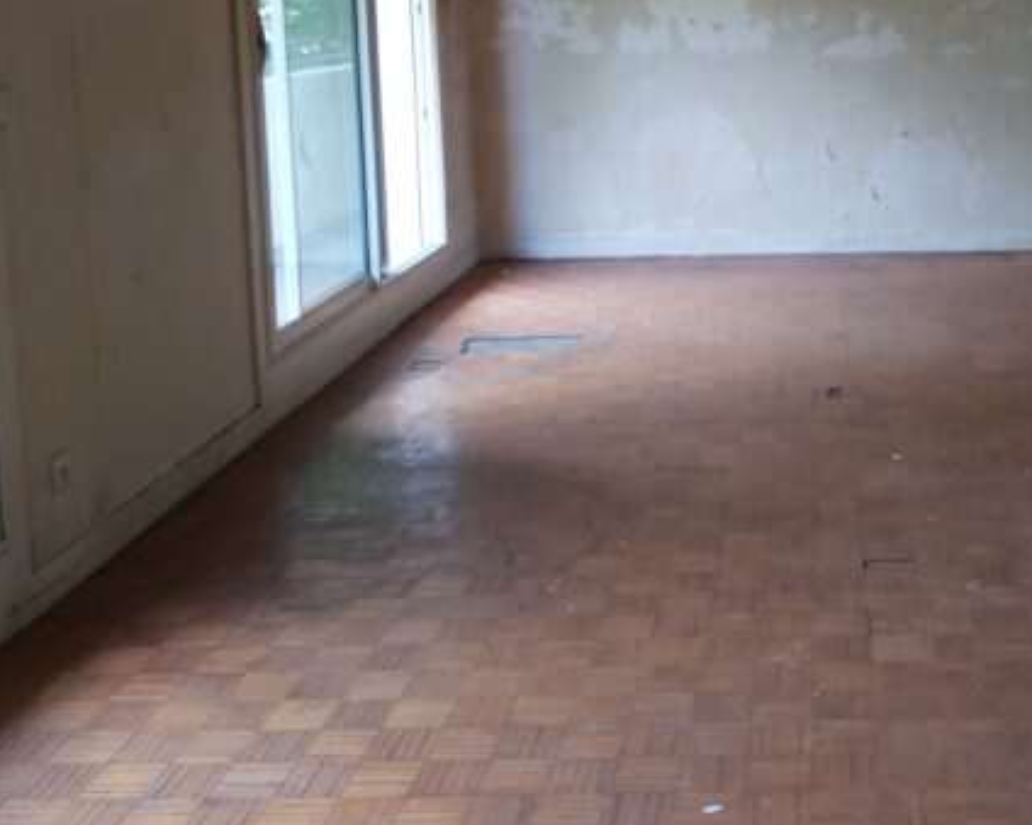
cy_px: 151
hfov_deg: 38.9
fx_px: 1405
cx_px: 811
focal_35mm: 46
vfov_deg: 31.8
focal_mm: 3.92
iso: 80
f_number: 1.7
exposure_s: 1/50
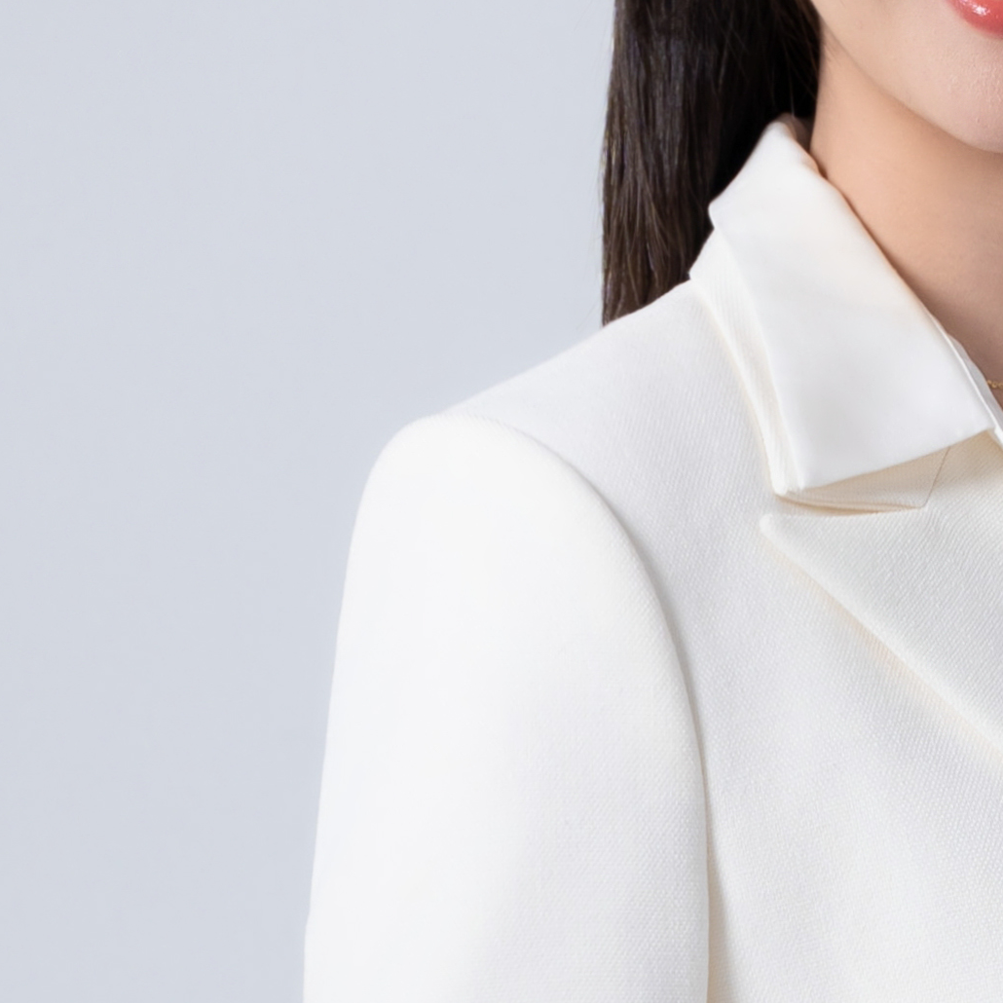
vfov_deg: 6.0
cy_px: 765
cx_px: 1053
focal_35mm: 292
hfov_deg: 6.0
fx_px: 9572
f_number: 8
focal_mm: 59.9
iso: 400
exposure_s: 1/160
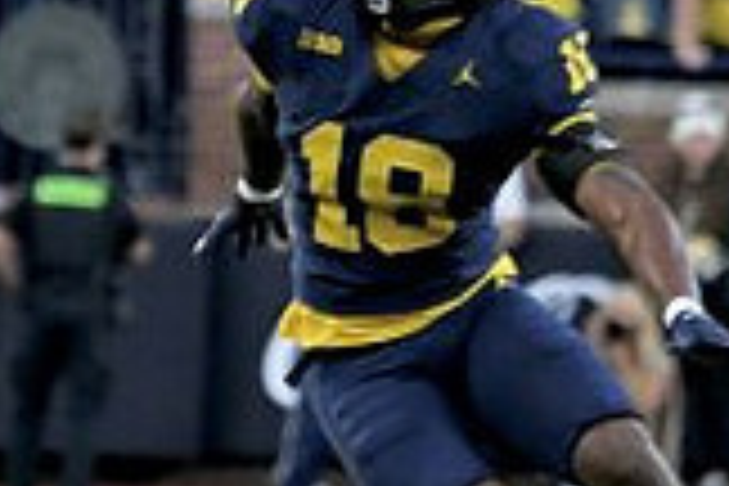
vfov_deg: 1.0
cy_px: 29
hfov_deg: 1.5
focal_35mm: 1346
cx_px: -441
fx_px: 27254
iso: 3200
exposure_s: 1/1000
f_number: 5.6
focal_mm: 250
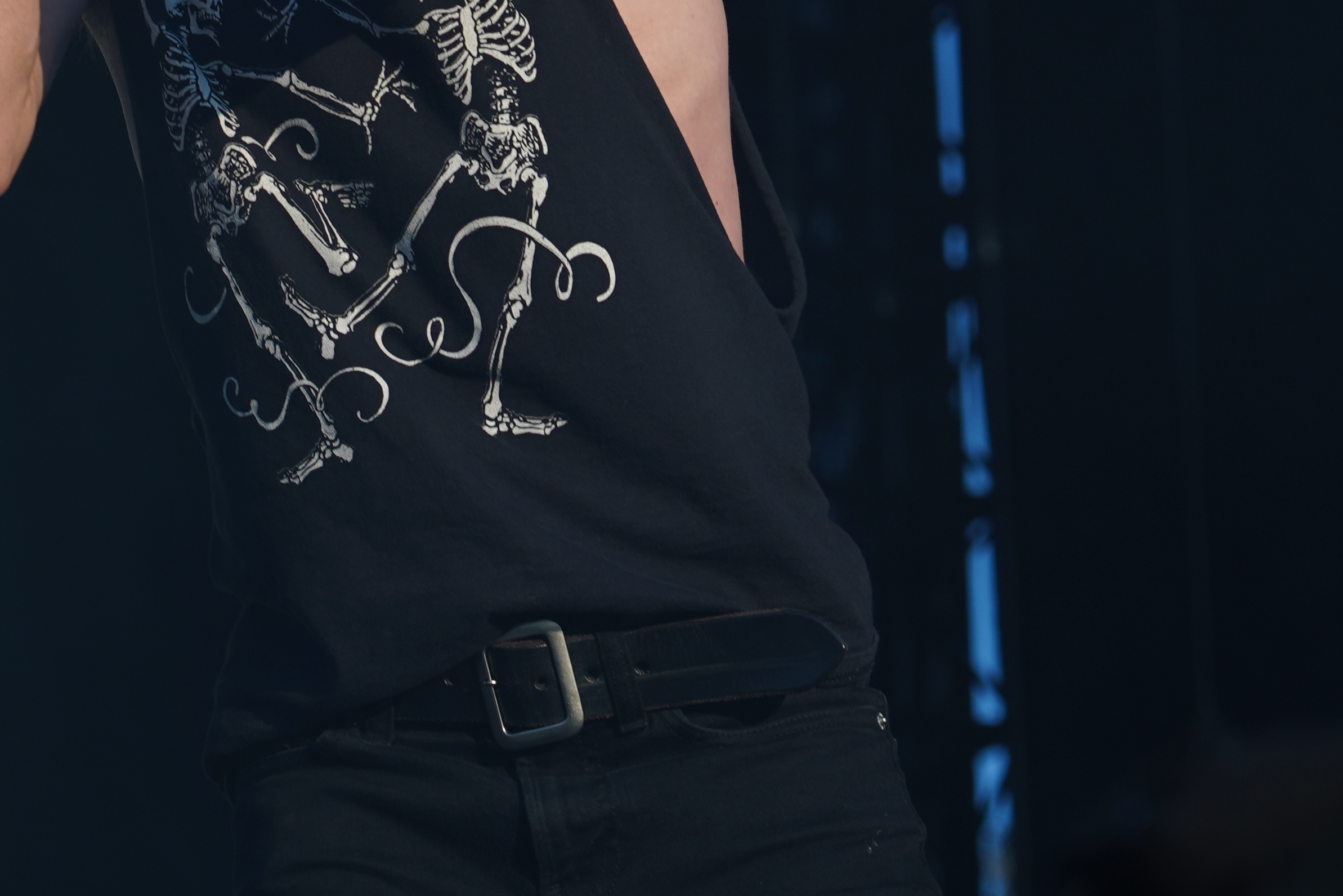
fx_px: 9849
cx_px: 646
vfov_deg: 5.2
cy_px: -101
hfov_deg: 7.8
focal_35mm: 264
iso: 100
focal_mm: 105
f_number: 6.3
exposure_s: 1/320
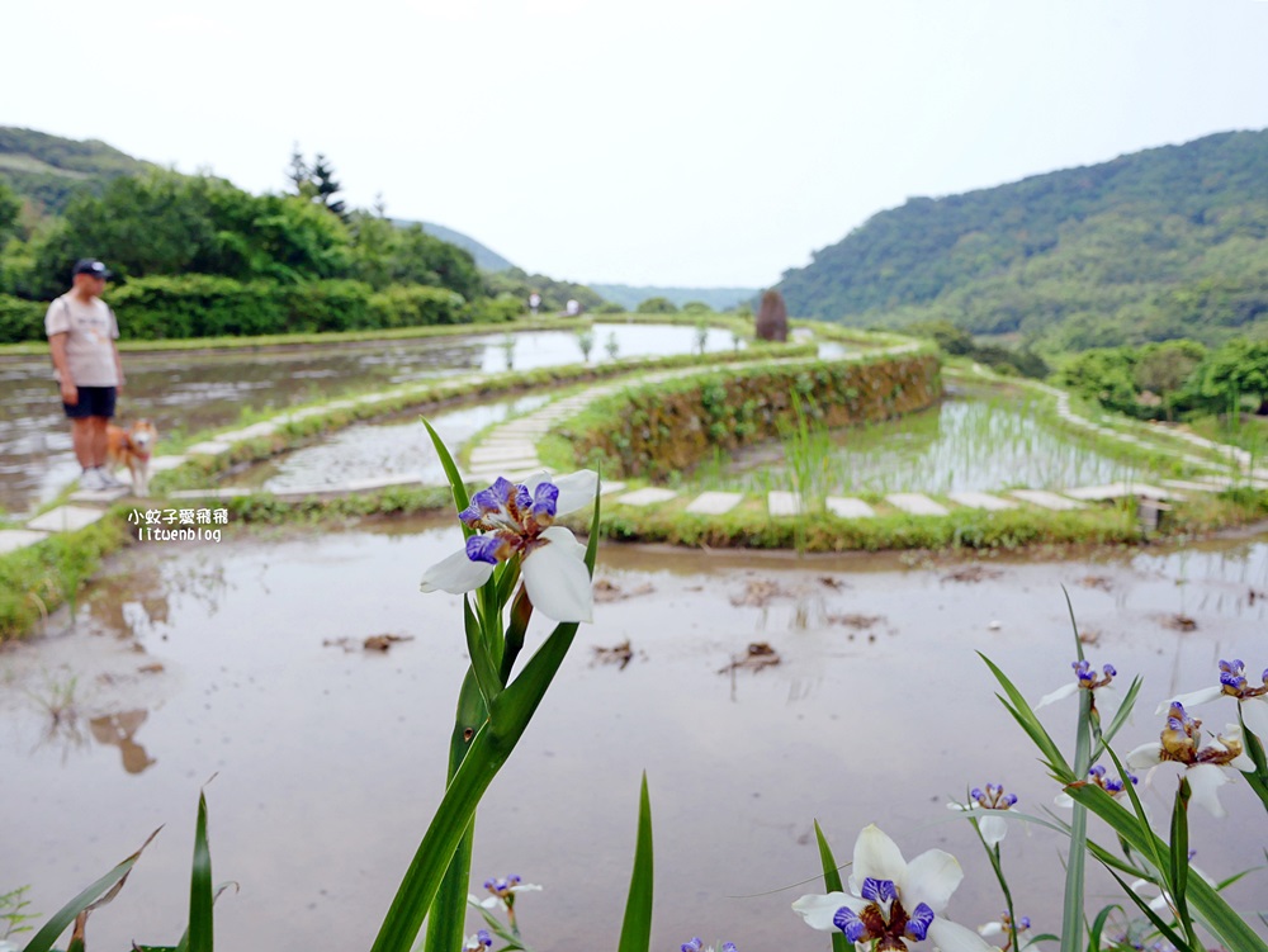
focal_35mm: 28
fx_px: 1026
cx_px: 634
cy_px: 476
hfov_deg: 63.4
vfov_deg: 49.8
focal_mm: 14
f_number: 4
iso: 200
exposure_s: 1/1300
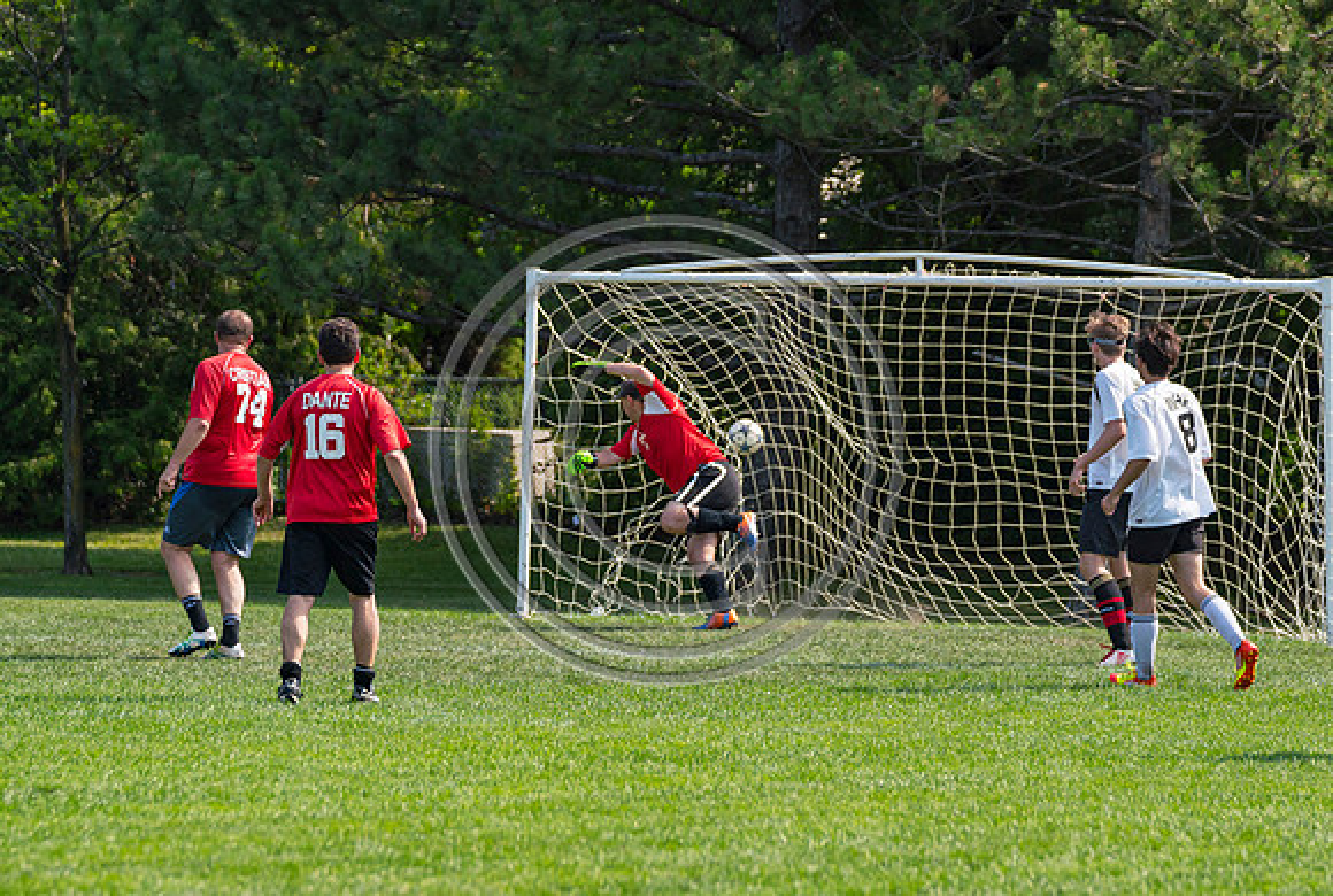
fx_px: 8681
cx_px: 619
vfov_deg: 5.9
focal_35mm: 234
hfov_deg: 8.8
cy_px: 419
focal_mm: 130
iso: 400
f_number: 3.2
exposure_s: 1/3200
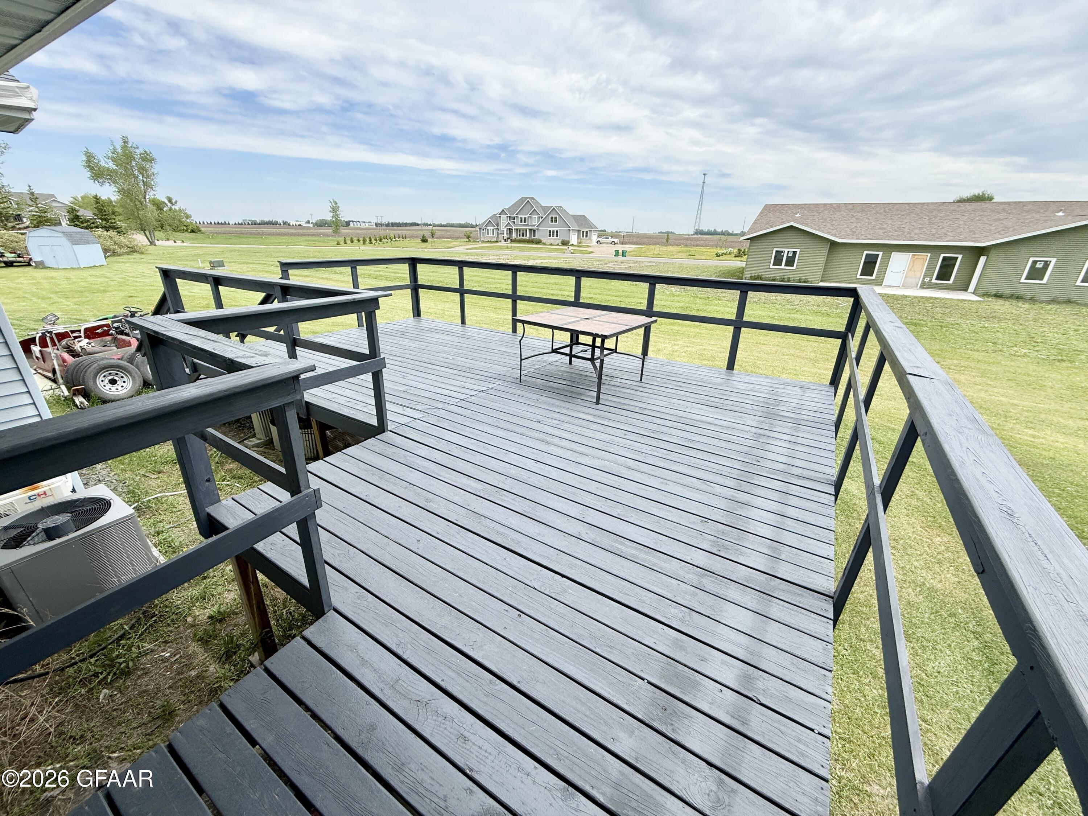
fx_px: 440
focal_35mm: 14
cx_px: 544
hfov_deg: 102.1
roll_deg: -1.8
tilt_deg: -21.9
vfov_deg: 85.7
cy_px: 408
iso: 50
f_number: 2.2
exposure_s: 1/1050
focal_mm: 2.22
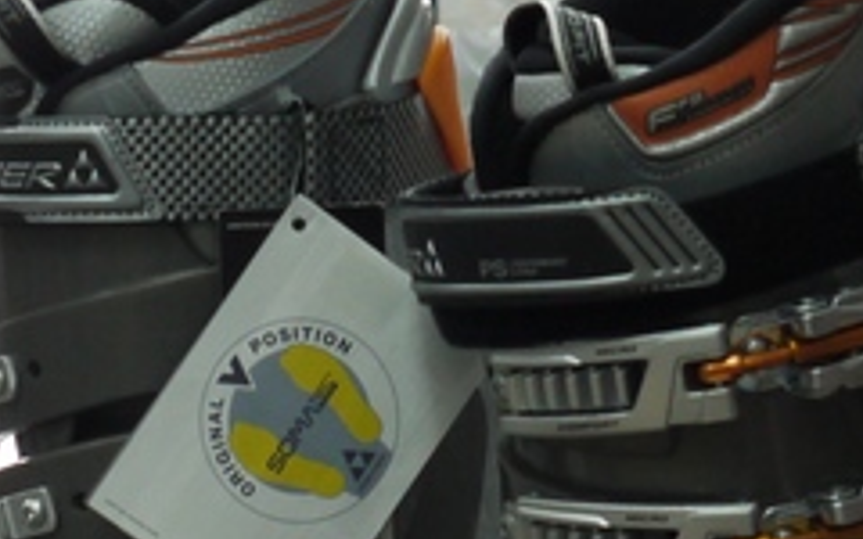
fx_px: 6680
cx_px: 345
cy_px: 534
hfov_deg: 7.4
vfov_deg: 4.6
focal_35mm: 284
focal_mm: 36
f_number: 5.5
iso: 400
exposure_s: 1/40
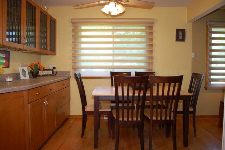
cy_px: 75
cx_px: 112
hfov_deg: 67.4
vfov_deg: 47.9
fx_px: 169
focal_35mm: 27
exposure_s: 1/60
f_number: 4
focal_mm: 18
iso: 400
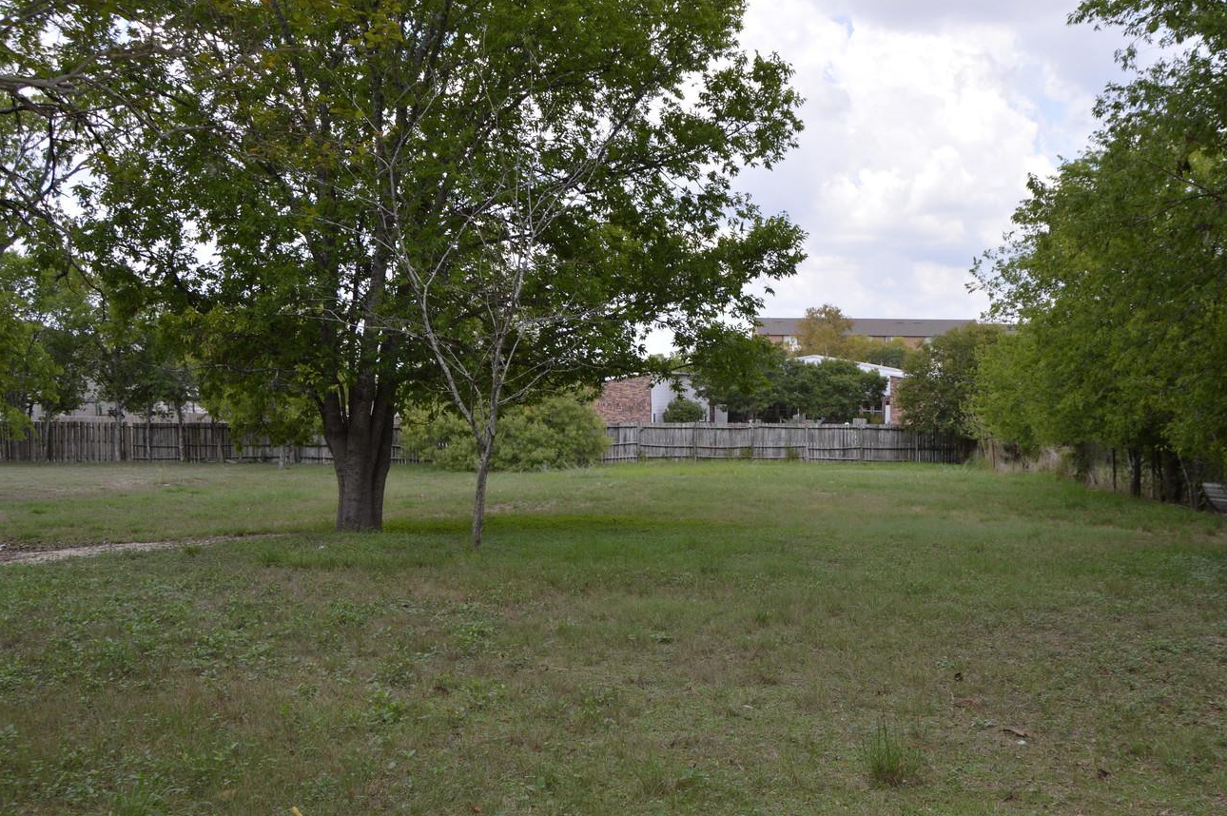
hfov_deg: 55.5
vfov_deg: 38.6
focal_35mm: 34
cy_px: 509
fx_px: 1158
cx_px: 722
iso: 100
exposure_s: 1/200
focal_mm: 18
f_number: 6.3
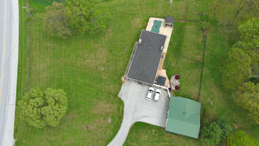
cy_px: 72
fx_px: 213
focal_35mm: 31
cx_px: 128
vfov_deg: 37.8
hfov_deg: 62.6
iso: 100
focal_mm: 10.57
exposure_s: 1/452
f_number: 2.8
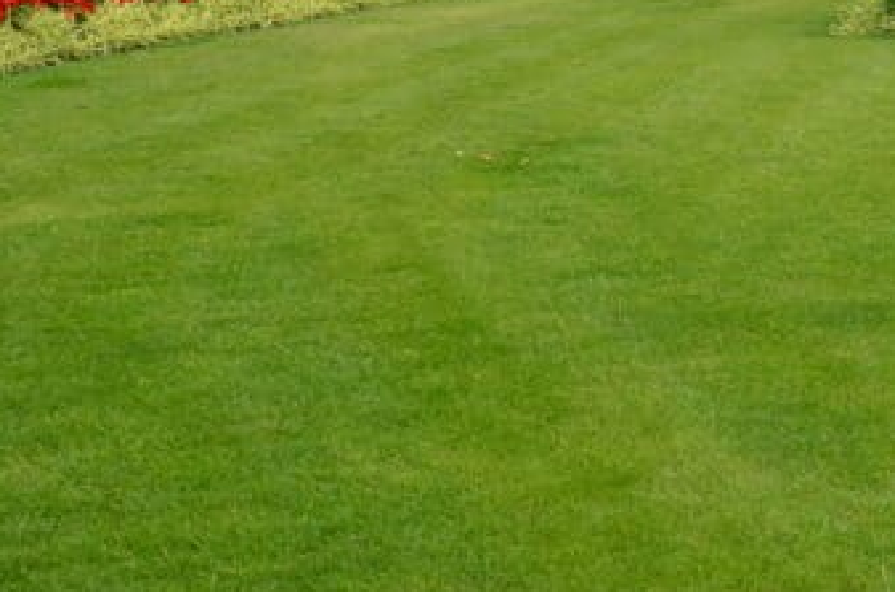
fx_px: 2034
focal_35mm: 82
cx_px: 1102
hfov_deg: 22.6
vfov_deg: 16.3
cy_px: 32
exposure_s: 1/125
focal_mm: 18
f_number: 9
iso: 100
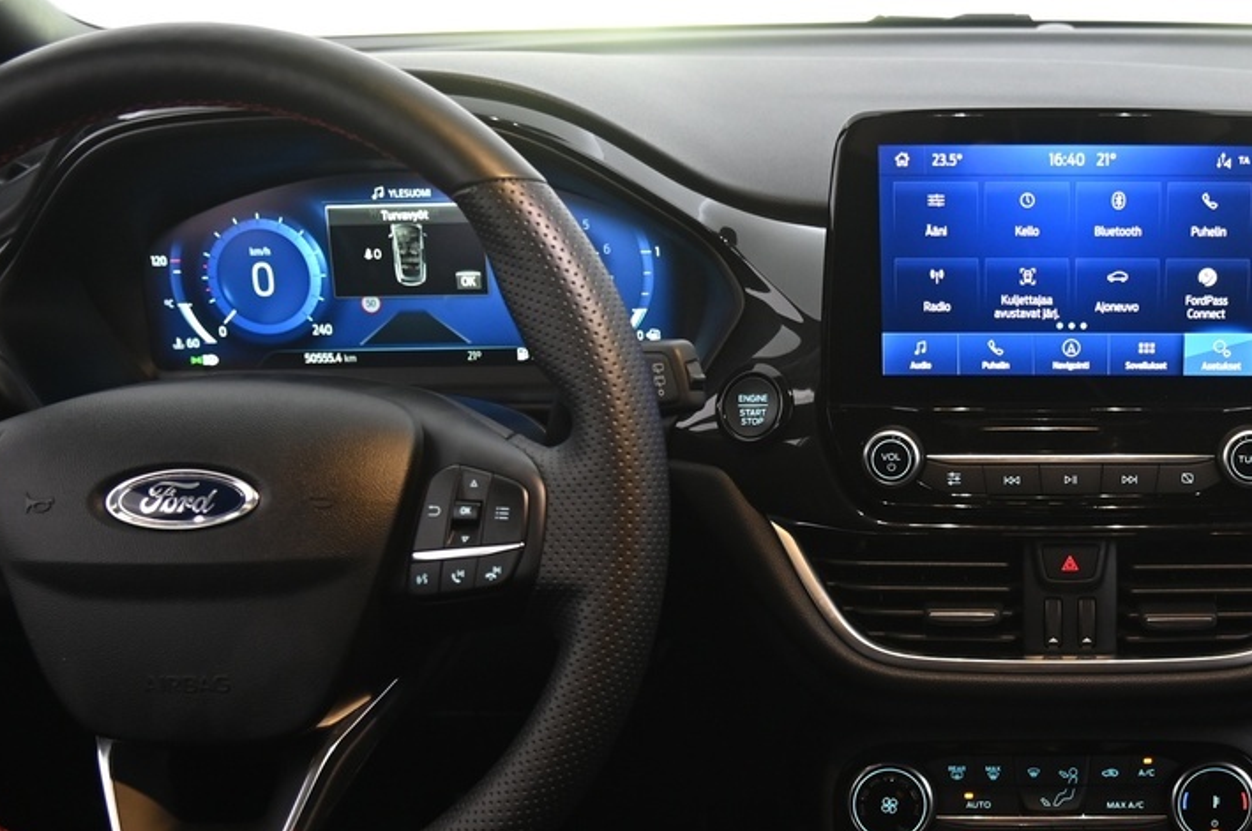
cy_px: 697
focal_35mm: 55
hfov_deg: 35.0
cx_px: 1019
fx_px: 1911
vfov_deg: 24.1
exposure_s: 1/13
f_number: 4
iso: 1000
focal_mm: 24
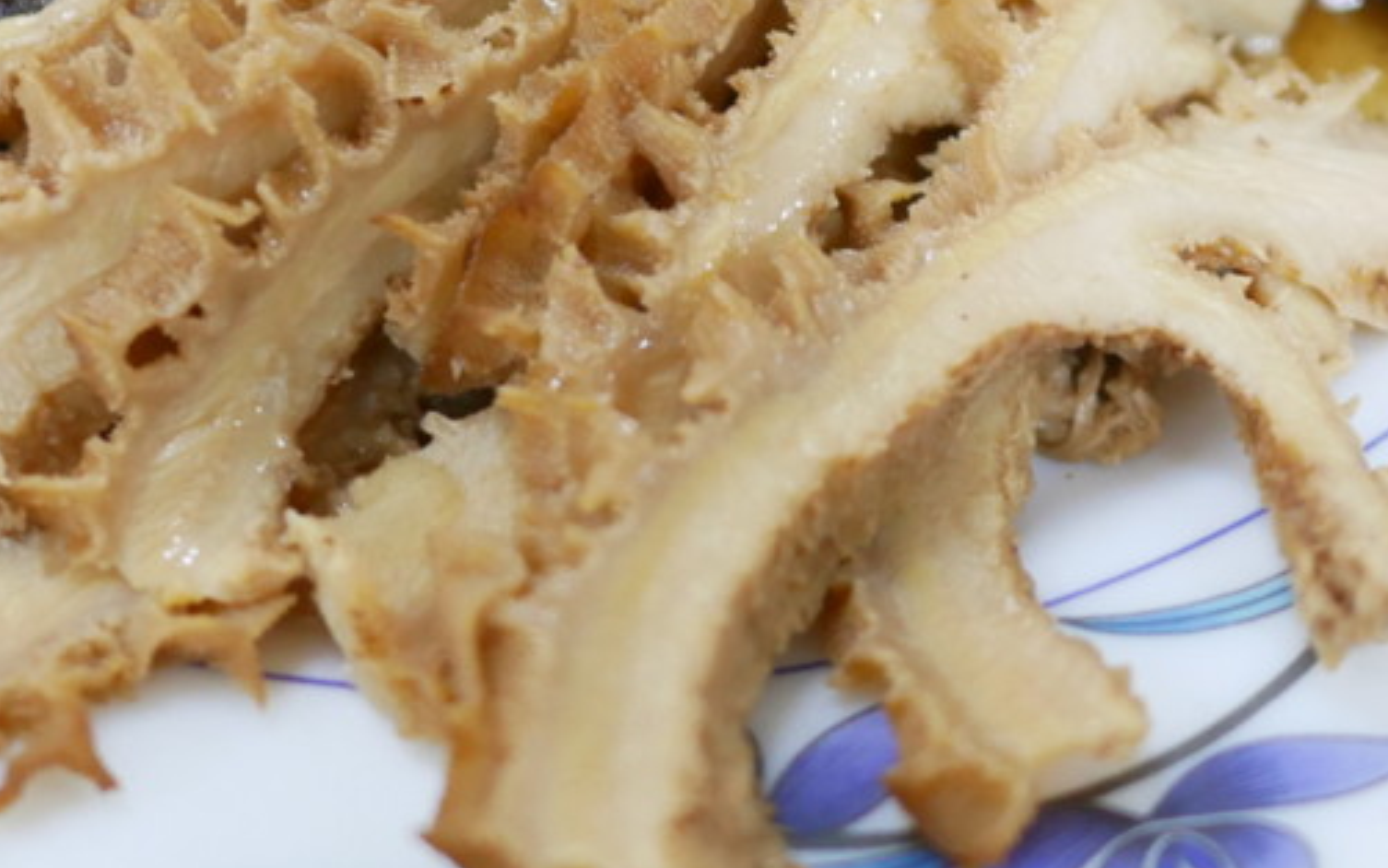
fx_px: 2876
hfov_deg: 27.1
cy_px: -21
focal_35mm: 76
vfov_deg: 16.8
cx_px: 664
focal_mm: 15
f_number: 1.7
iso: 1000
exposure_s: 1/60
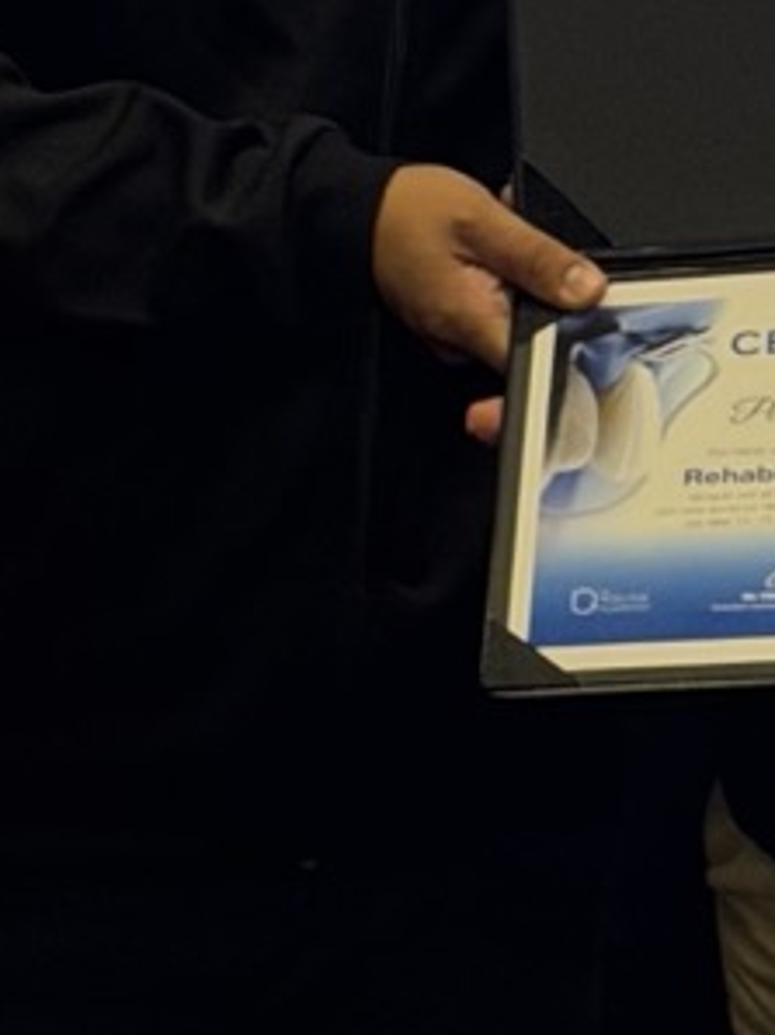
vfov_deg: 7.6
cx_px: 1032
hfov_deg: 5.7
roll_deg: -0.7
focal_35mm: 258
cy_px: -59
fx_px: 7713
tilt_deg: -5.8
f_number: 1.78
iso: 250
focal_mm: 6.76
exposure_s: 1/48
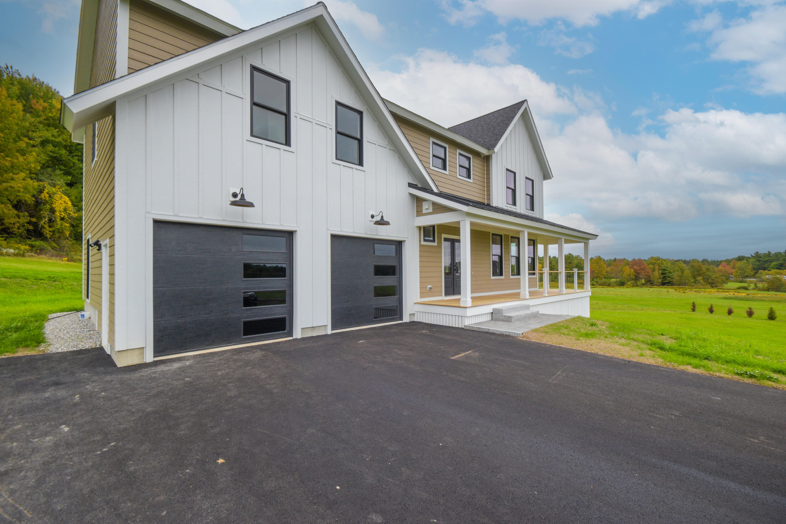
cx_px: 393
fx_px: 327
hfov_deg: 100.4
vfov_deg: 77.3
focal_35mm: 15
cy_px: 262
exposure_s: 1/180
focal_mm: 10
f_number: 11
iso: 400
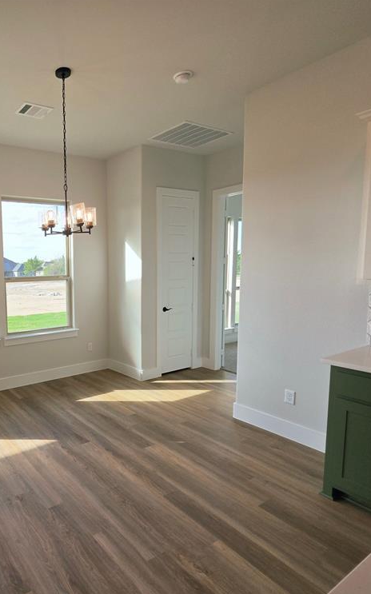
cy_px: 302
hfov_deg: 55.2
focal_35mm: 19
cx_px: 47
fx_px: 308
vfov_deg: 88.0
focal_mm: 2.2
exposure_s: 1/503
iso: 100
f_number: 2.2
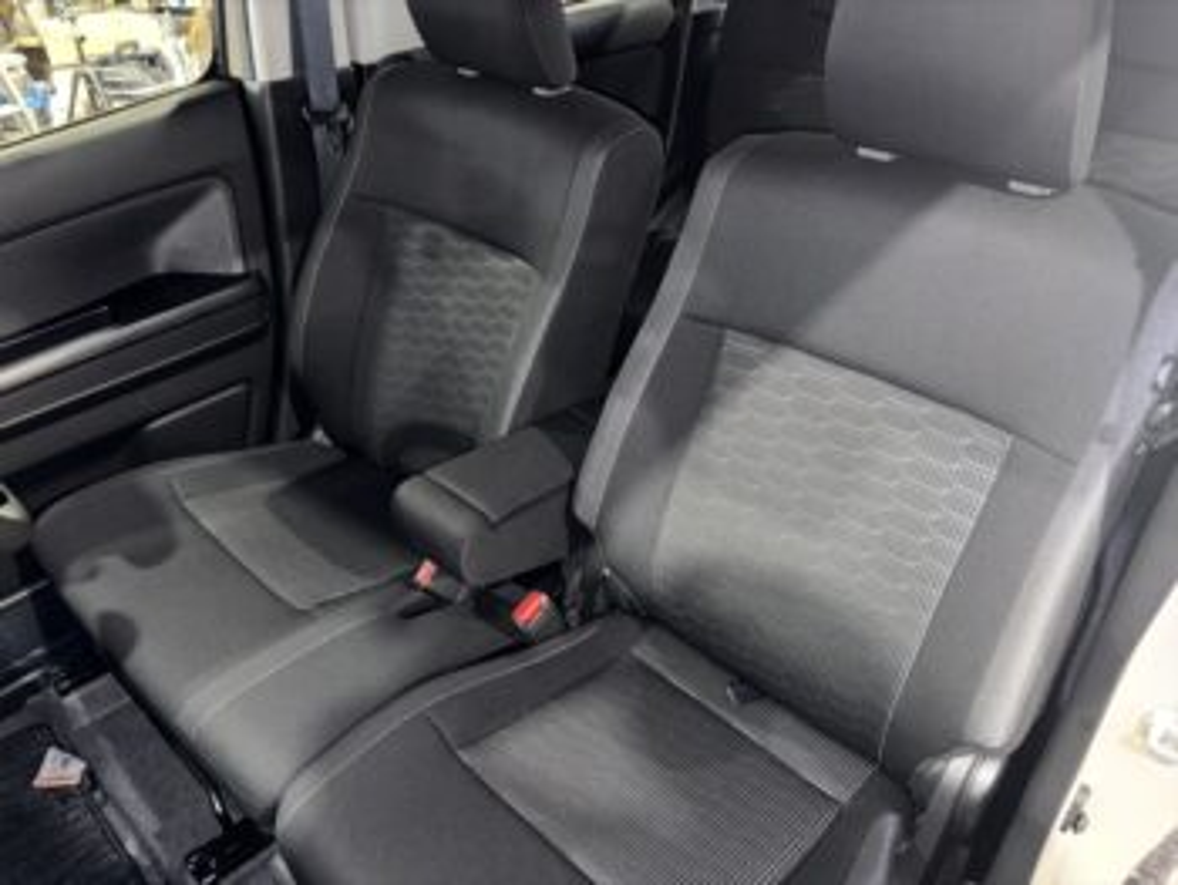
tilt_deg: -33.6
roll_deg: +0.2
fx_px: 885
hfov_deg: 67.3
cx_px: 589
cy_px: 442
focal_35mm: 26
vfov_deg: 53.1
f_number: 1.6
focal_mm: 5.96
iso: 160
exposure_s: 1/6
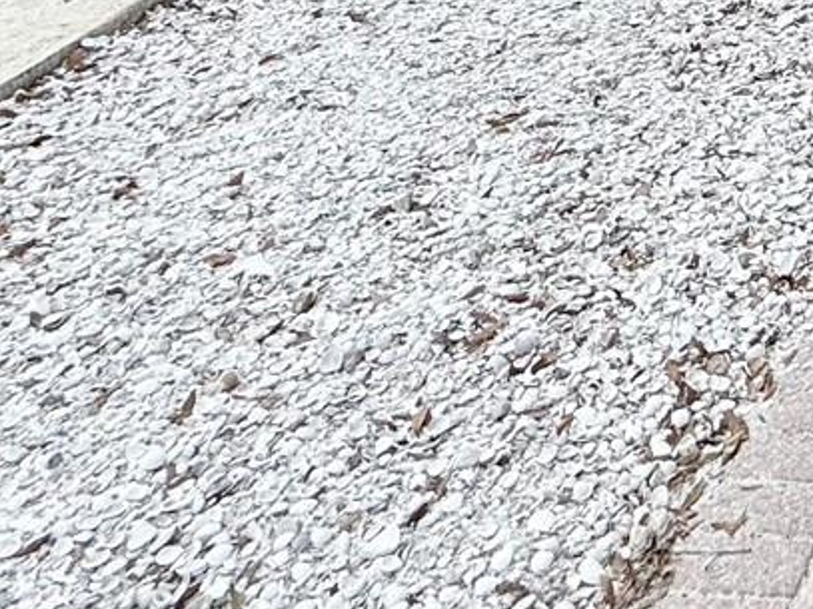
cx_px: 1244
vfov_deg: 19.5
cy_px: -503
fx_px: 1291
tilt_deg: +1.8
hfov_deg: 25.5
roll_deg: +0.2
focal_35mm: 55
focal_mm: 2.22
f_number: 2.2
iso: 64
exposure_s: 1/2024
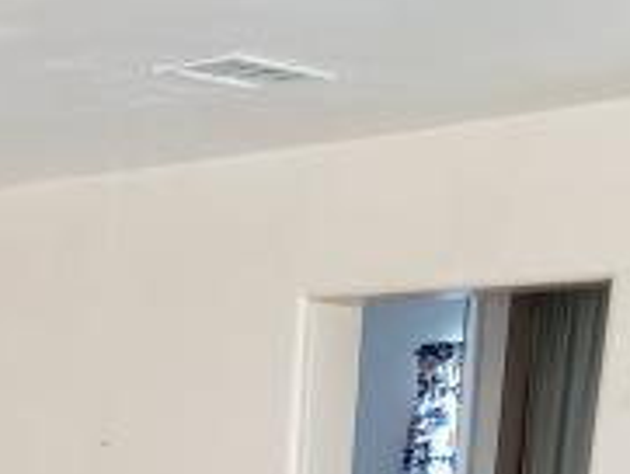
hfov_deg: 19.3
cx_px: -233
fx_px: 1675
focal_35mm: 92
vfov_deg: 14.5
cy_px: 809
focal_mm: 4.3
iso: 160
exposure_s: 1/60
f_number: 1.5
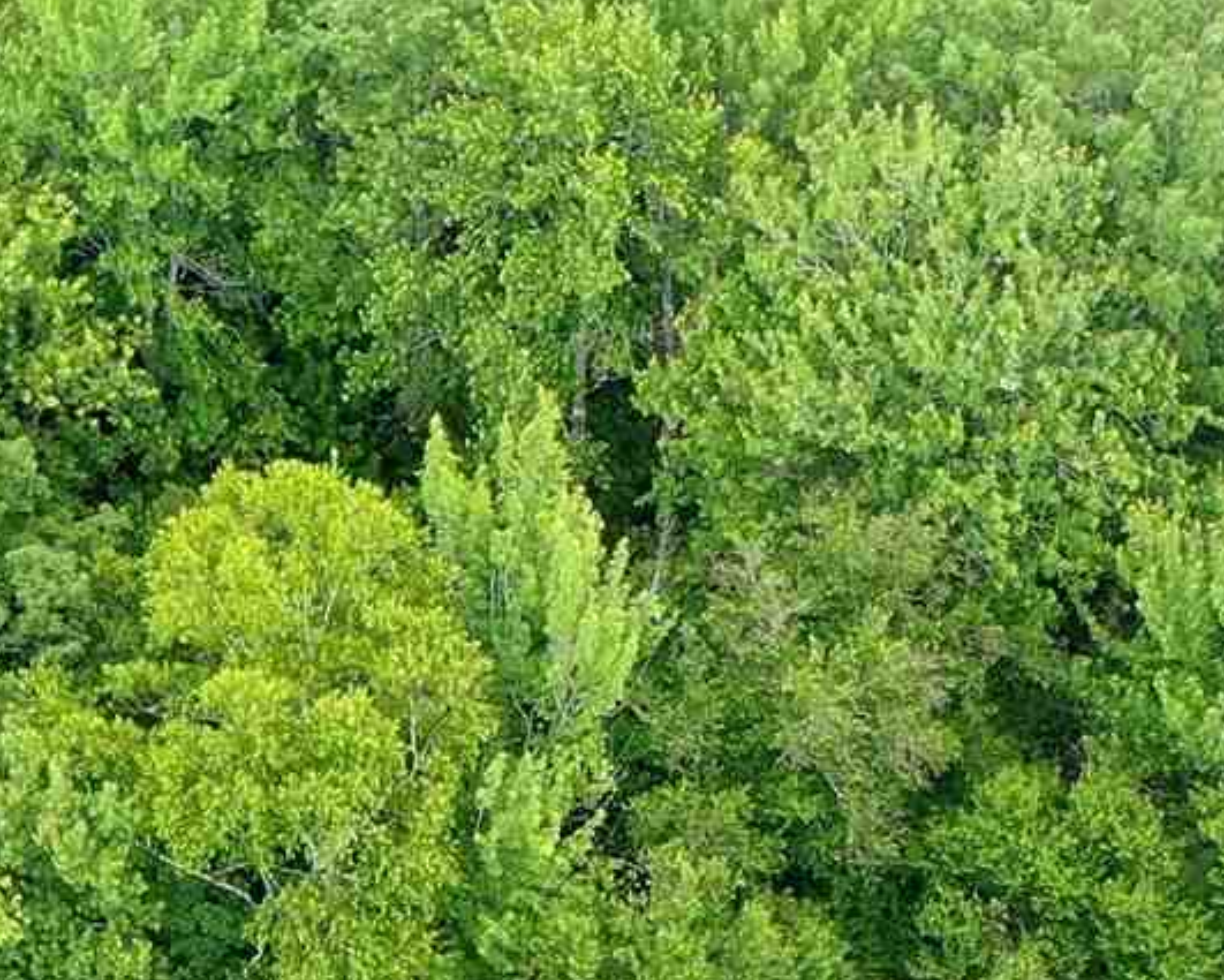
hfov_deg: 12.6
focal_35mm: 152
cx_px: 244
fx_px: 5507
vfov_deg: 9.2
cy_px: 2285
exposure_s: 1/120
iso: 100
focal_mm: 10.26
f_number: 4
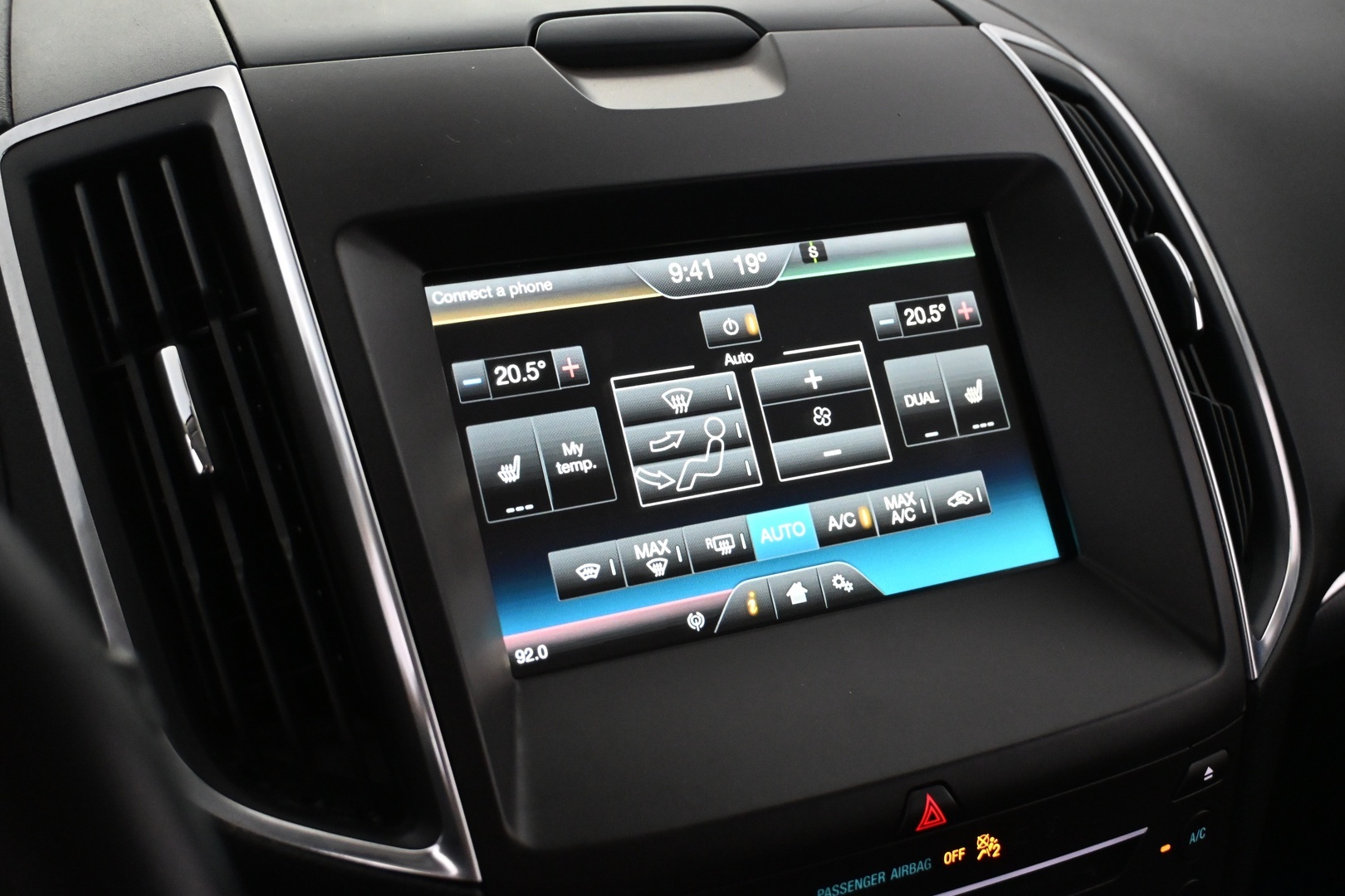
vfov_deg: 29.4
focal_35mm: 46
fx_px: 1709
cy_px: 448
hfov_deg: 43.0
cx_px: 672
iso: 3200
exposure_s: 1/60
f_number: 4.8
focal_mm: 30.5
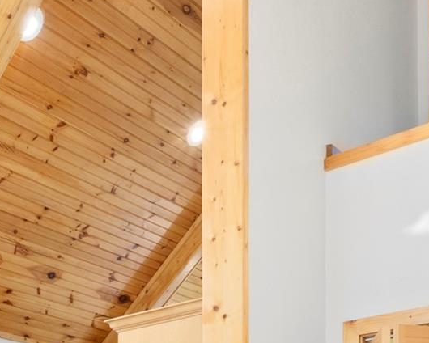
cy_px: 518
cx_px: 33
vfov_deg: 21.3
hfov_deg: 30.0
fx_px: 759
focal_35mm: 60
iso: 250
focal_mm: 11
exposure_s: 1/4
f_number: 9
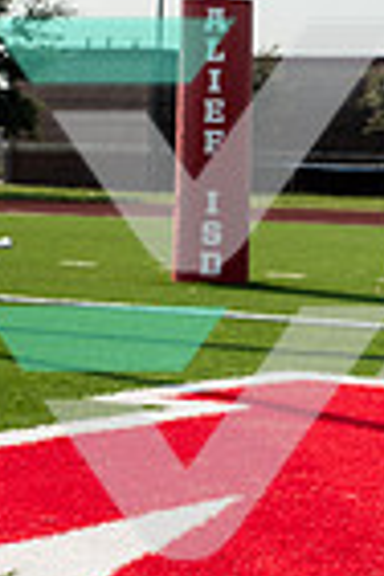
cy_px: 147
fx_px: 2048
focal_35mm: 128
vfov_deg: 15.9
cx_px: 592
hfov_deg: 10.3
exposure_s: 1/400
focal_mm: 40
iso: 100
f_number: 6.3
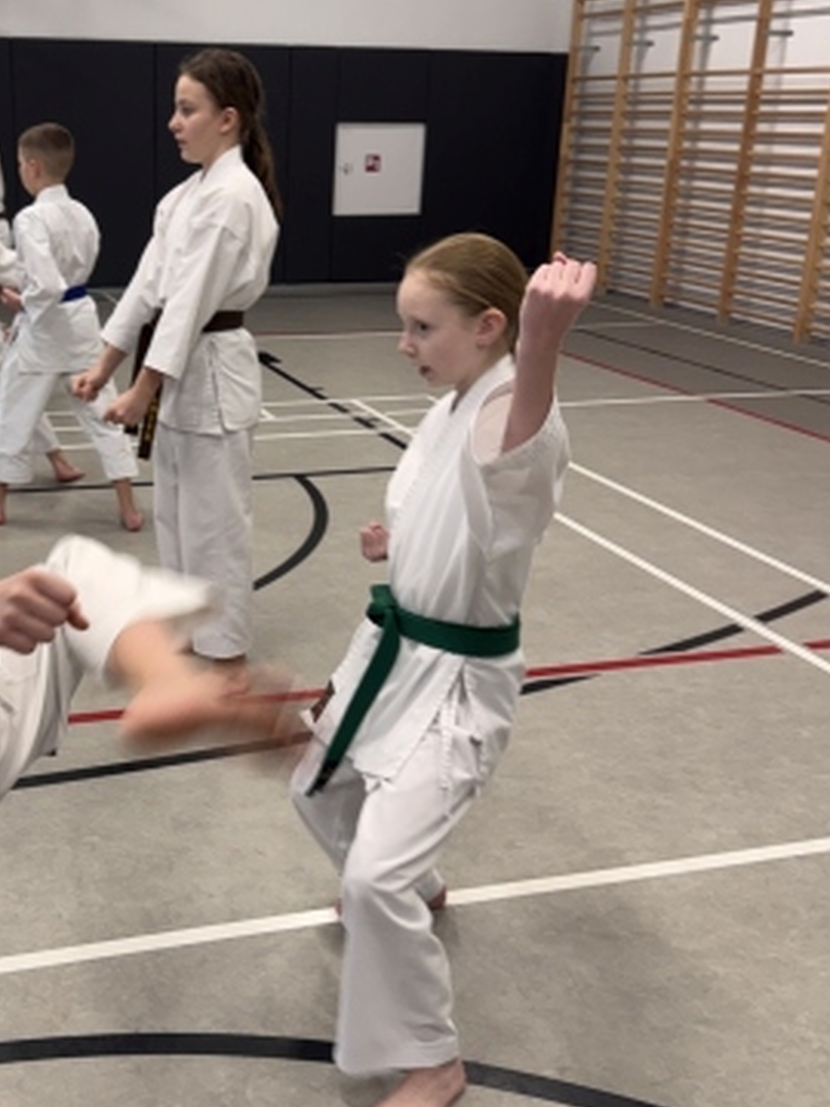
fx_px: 1279
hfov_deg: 35.2
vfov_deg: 46.8
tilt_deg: -17.8
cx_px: 212
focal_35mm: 40
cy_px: 560
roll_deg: -0.8
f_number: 1.78
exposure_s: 1/100
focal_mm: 6.76
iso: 125
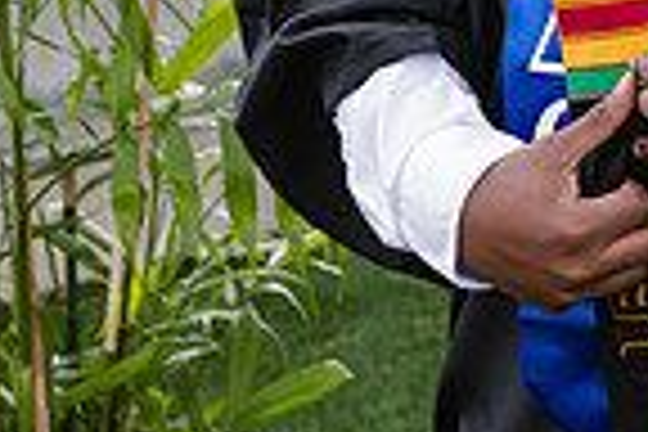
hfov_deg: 8.8
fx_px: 4194
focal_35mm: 233
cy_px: -398
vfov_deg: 5.8
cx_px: 734
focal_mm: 58
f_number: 5.6
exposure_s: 1/200
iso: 400
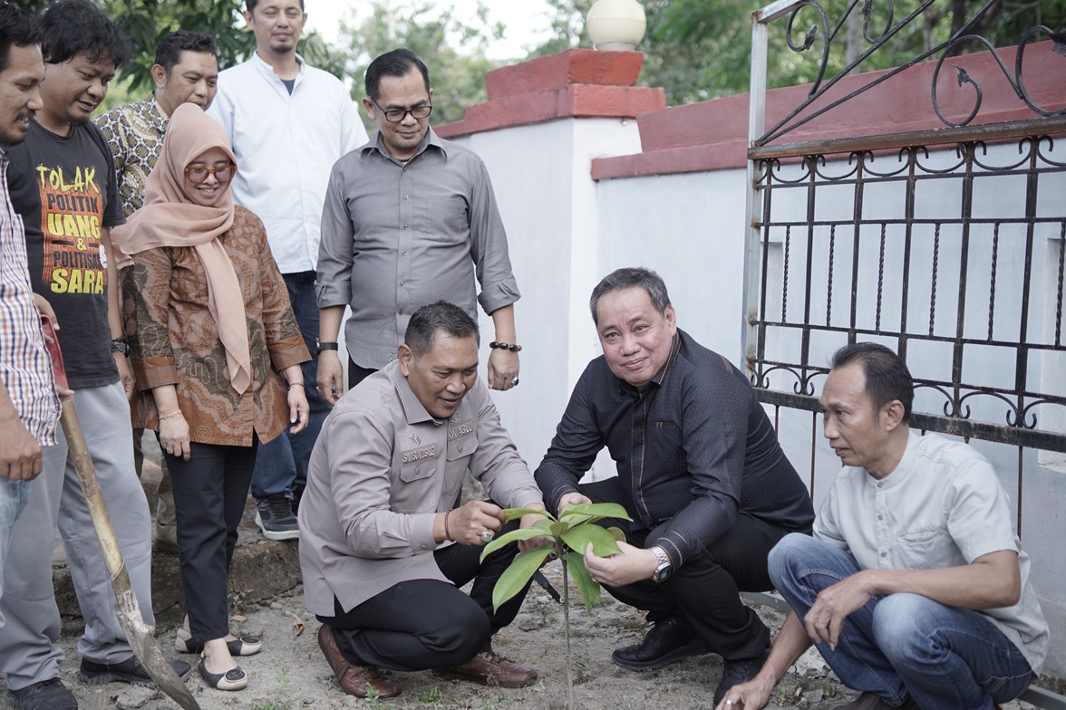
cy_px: 358
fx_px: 1496
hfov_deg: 39.2
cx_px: 528
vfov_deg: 26.7
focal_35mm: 51
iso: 100
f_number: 1.8
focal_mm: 33
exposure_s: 1/200
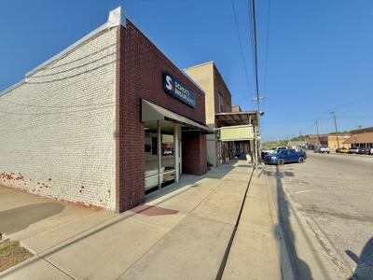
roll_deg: +0.7
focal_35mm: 14
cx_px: 186
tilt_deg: +4.5
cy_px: 140
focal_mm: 2.22
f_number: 2.2
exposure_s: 1/1961
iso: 50
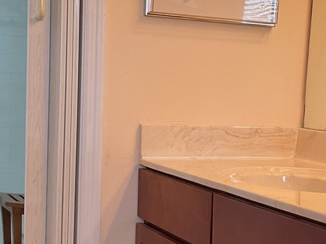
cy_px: 204
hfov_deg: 22.2
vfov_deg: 16.6
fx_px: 829
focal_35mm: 88
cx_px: 189
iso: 64
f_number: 1.8
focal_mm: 3
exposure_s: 1/60
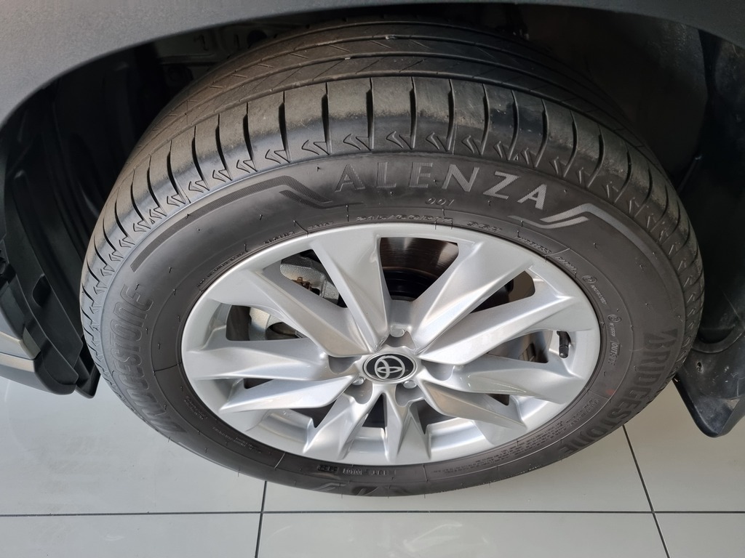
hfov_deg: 67.3
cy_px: 279
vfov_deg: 53.1
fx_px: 560
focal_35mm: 26
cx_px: 372
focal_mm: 5.4
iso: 160
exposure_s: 1/100
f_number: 1.8
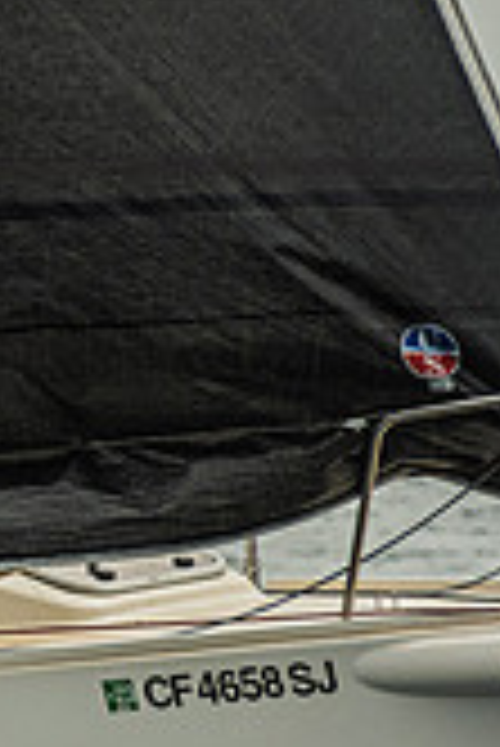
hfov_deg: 1.4
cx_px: -1213
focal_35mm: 947
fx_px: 19687
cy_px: 195
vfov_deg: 2.2
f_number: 6.3
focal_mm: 200
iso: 400
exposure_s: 1/1600
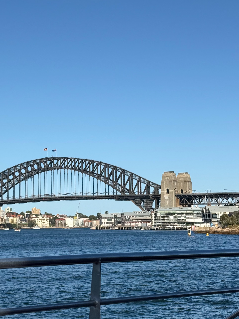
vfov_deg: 25.6
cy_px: 181
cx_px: 82
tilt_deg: +6.3
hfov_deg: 19.3
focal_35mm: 76
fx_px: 700
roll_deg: +0.6
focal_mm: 6.76
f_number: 1.78
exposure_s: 1/8772
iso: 80
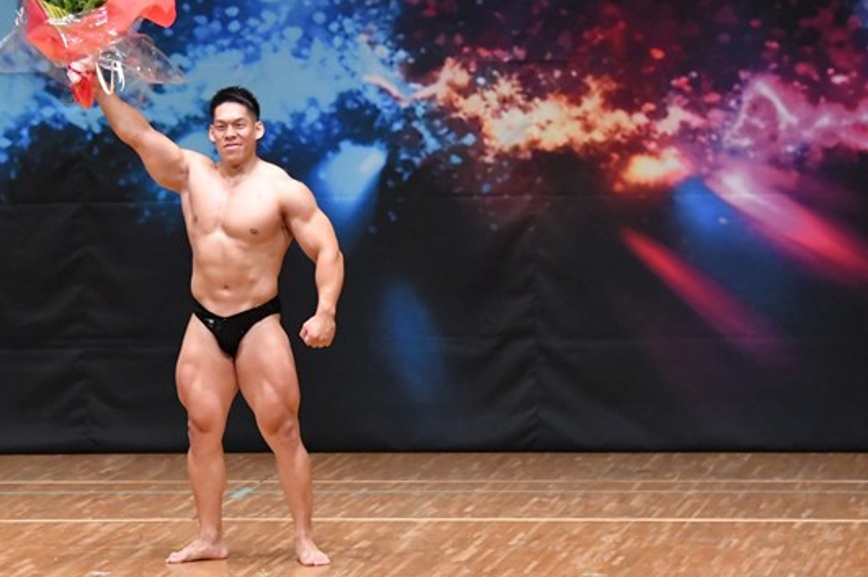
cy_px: 281
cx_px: 248
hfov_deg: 8.1
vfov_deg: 5.4
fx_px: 6118
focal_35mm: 254
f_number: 5.6
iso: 6400
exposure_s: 1/400
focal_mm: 116
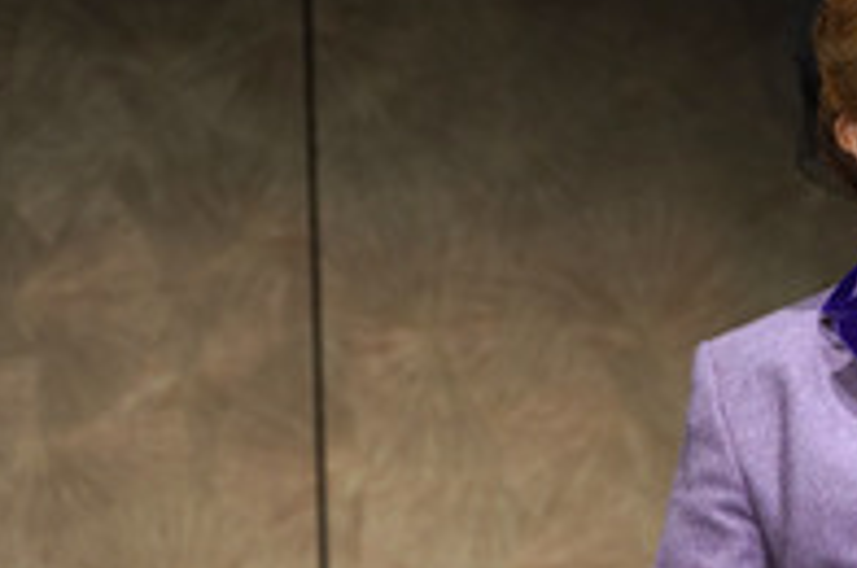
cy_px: 472
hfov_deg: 4.5
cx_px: 684
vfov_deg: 3.0
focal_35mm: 460
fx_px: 10933
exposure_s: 1/1000
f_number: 5.6
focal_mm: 200
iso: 1600
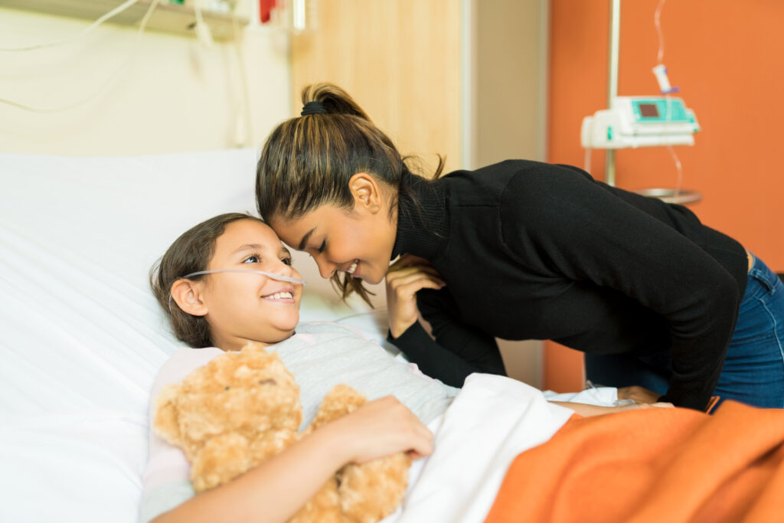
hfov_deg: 54.4
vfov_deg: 37.9
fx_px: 762
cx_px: 392
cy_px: 262
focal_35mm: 35
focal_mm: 35
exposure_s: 1/160
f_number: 1.8
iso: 100
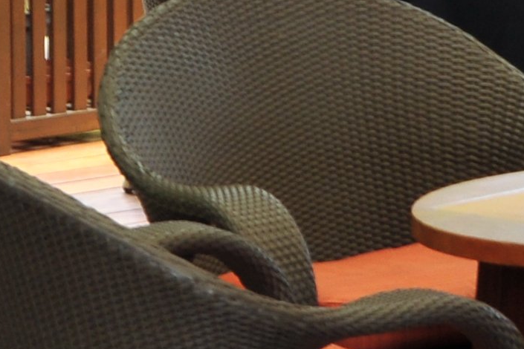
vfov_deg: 4.2
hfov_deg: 6.3
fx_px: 4774
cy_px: -145
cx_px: 63
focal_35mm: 328
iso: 200
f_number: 9.5
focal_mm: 36
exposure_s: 1/4
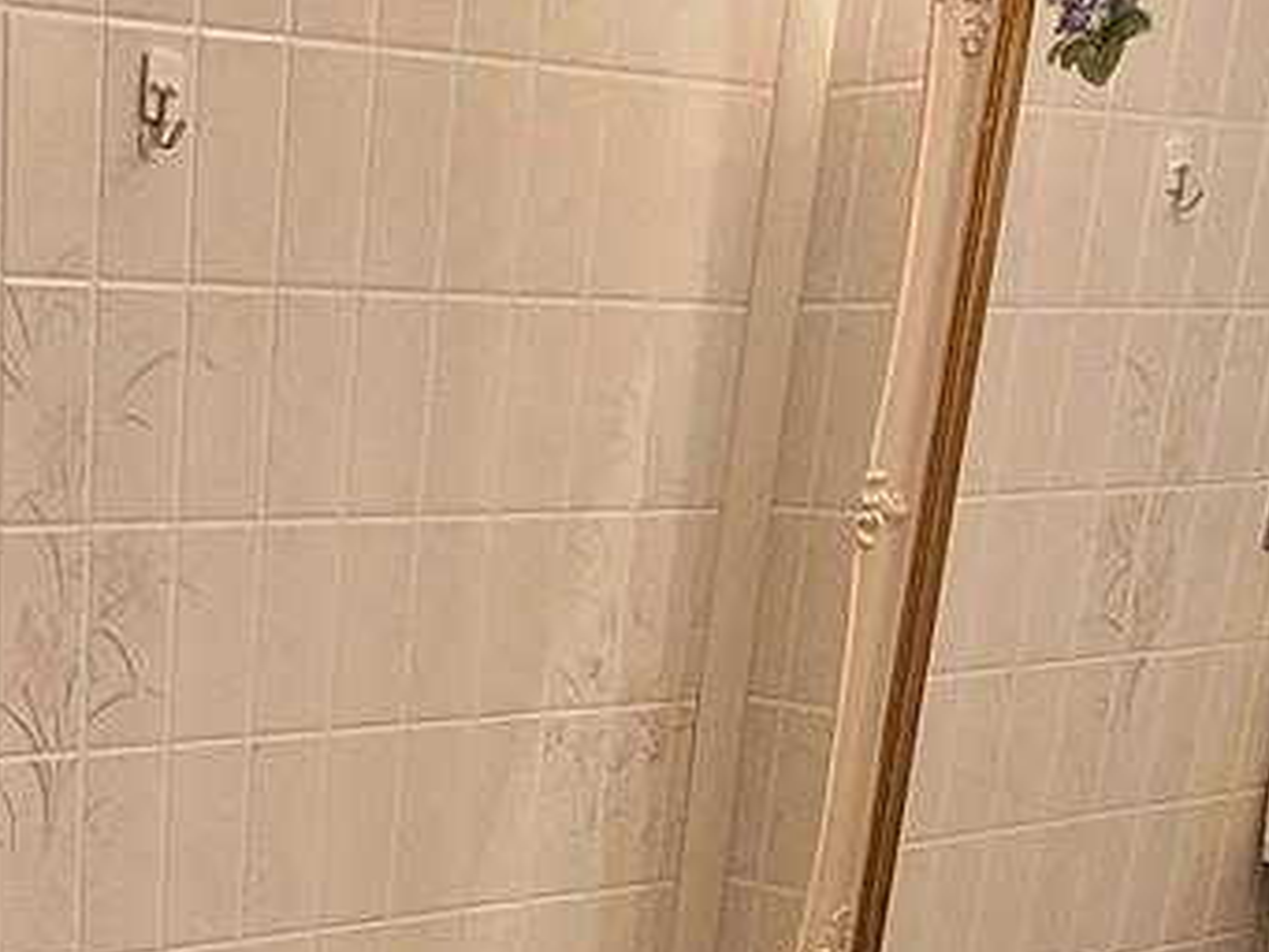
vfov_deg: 20.8
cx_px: 33
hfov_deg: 29.8
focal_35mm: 61
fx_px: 2237
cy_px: 1387
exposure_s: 1/60
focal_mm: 2.2
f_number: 2.2
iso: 200
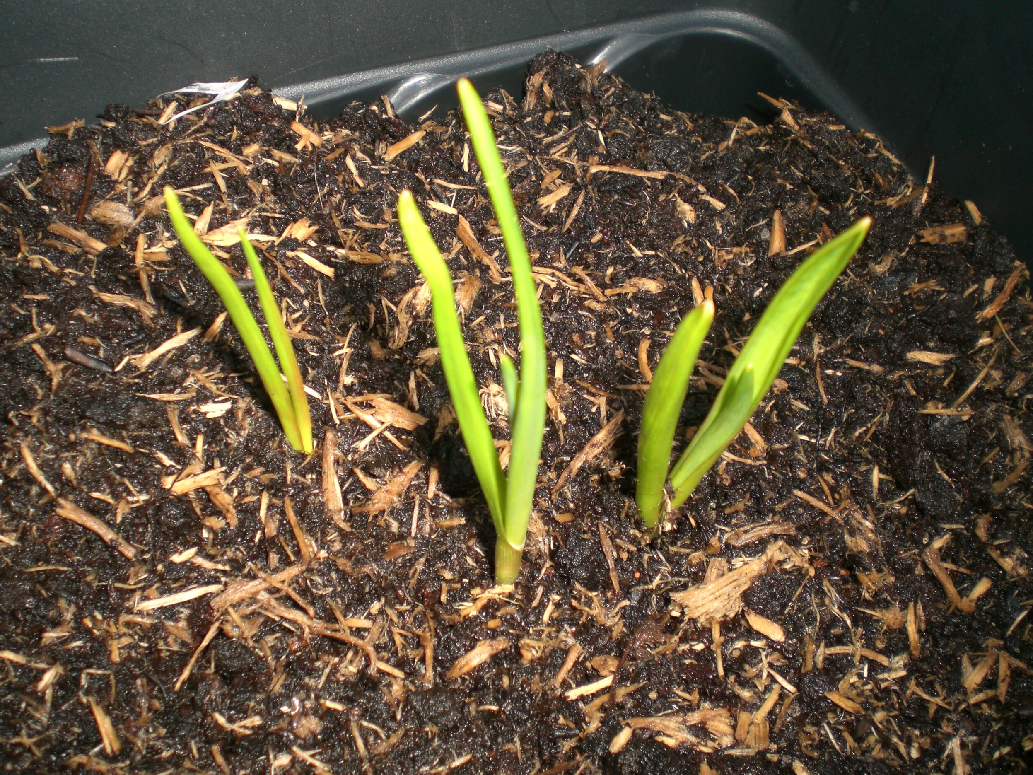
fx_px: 1164
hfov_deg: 47.9
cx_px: 509
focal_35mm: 39
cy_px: 380
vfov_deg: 36.8
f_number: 3.1
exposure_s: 1/60
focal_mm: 6.3
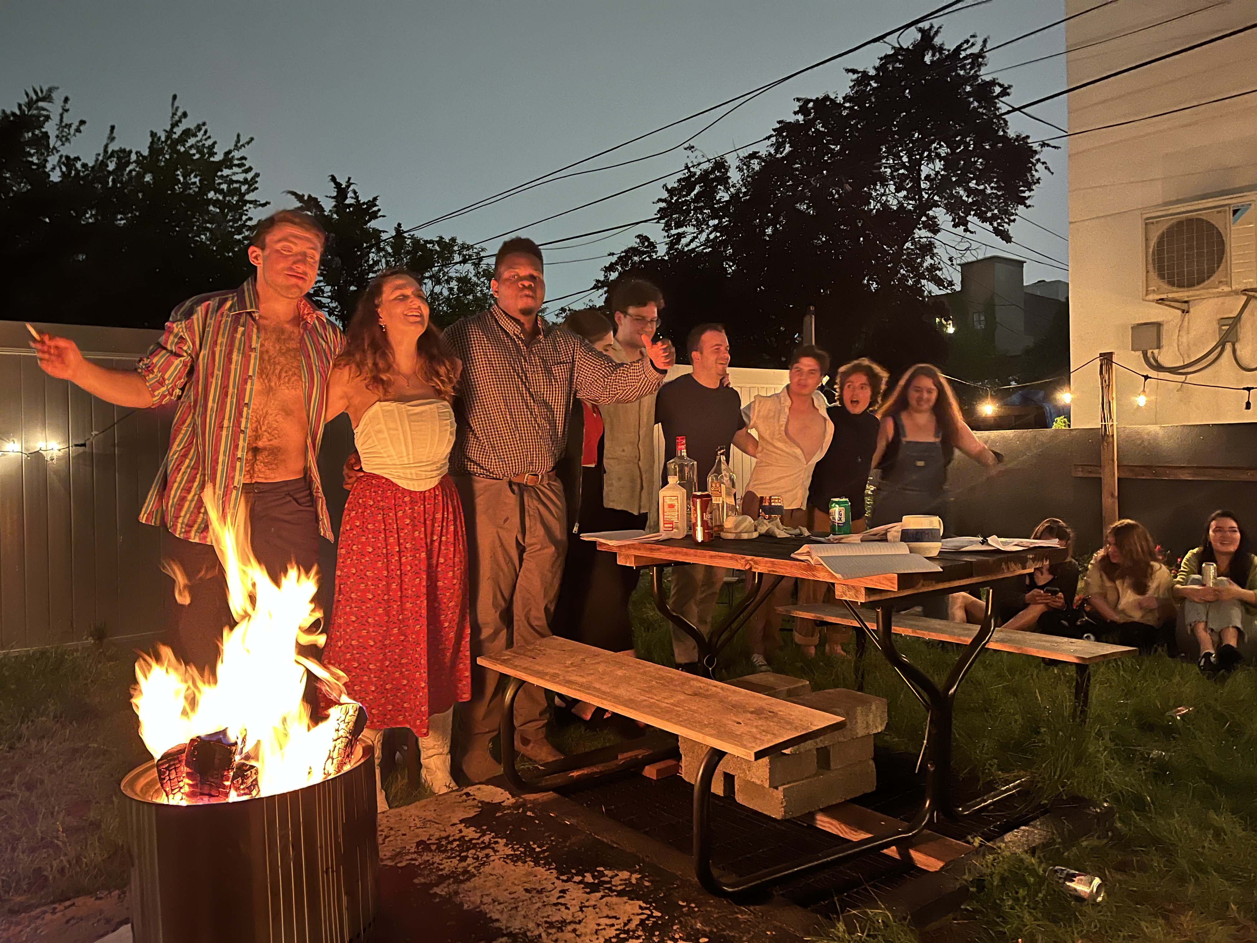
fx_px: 944
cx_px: 628
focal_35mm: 26
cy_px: 472
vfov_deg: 53.1
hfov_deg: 67.3
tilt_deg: -2.1
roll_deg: +0.1
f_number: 1.6
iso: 1250
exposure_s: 1/15
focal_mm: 5.1
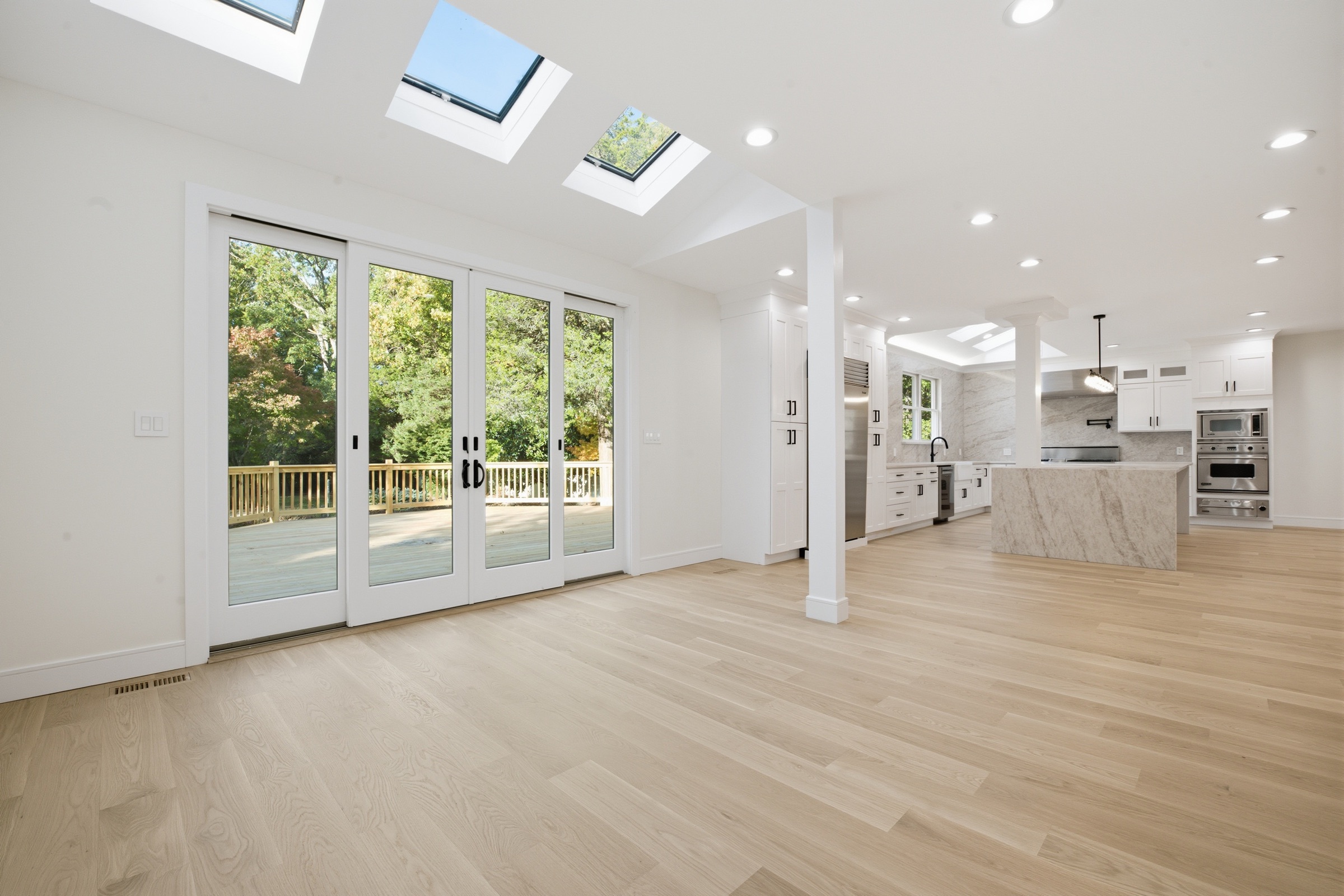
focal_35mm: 15
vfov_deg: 77.3
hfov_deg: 100.4
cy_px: 448
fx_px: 560
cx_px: 672
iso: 100
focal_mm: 15
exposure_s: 1/15
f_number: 11
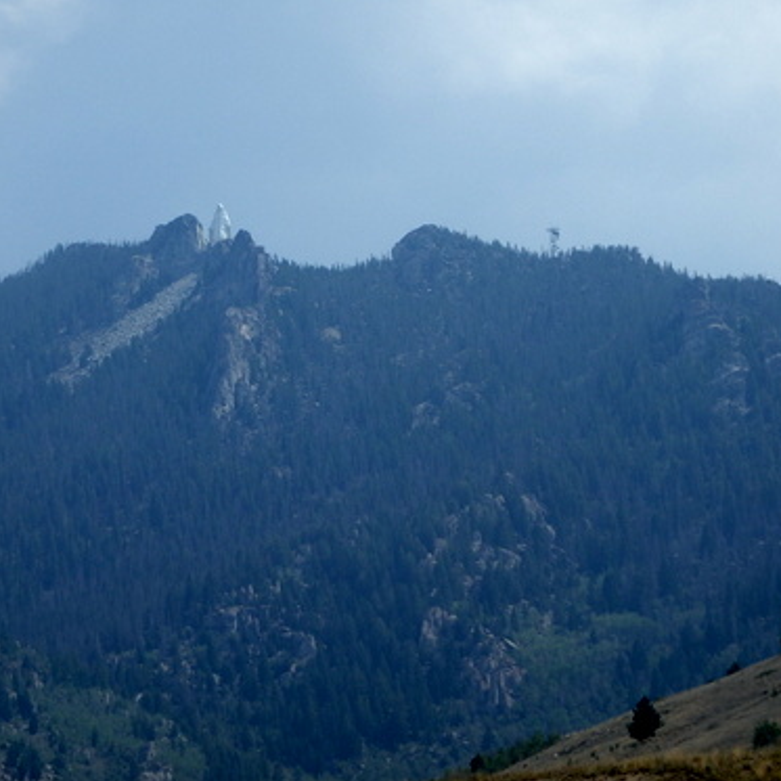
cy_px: 390
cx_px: 285
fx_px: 4237
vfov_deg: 10.5
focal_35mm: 166
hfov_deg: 10.5
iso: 125
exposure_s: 1/640
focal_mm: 25
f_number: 5.9
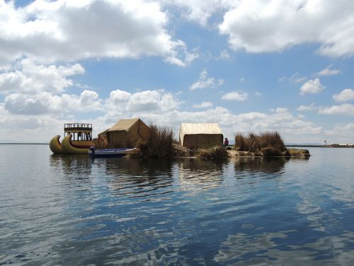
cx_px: 177
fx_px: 307
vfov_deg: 46.8
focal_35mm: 30
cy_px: 133
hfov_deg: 60.0
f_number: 4.4
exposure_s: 1/1600
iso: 100
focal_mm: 5.3
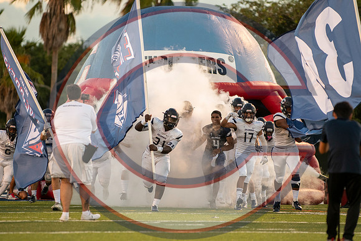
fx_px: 3009
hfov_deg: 6.9
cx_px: 180
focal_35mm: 300
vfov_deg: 4.6
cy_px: 120
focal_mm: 200
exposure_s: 1/1600
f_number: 2.8
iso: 1800
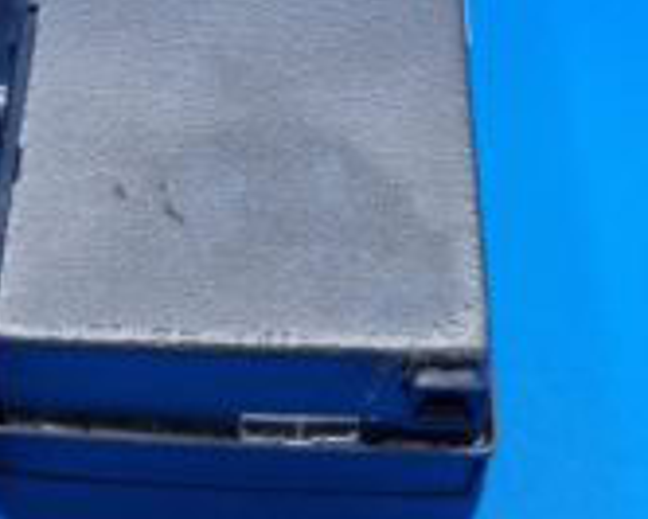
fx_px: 1171
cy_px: 47
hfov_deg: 30.6
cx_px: 183
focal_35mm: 61
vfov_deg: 24.3
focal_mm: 5.4
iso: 50
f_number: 1.8
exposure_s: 1/202
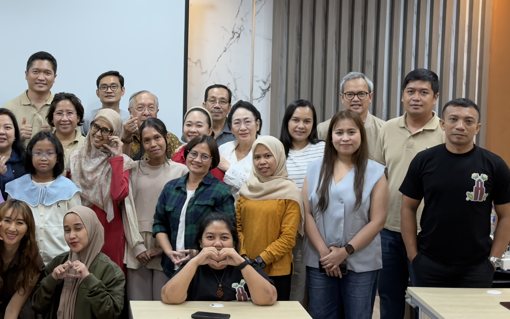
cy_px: 112
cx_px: 127
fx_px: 1070
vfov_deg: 16.9
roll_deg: -0.5
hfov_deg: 26.5
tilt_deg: -5.3
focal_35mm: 77
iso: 250
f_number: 1.78
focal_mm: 6.76
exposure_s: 1/100
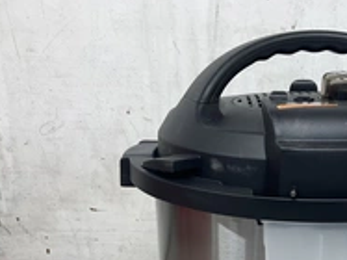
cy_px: 267
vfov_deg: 22.6
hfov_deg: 30.6
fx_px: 621
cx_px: 269
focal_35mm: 62
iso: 50
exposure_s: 1/120
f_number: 1.8
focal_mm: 3
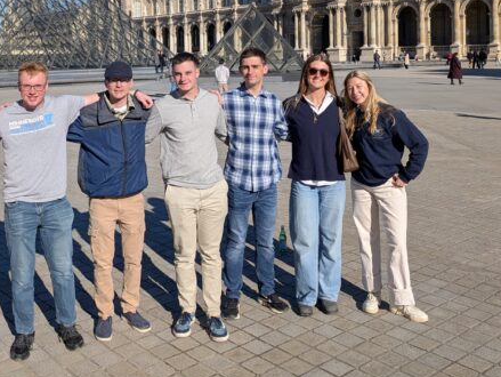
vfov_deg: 33.2
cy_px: 63
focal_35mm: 42
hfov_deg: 44.3
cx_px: 181
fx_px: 608
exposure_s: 1/1212
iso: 19
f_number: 1.68
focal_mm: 6.9
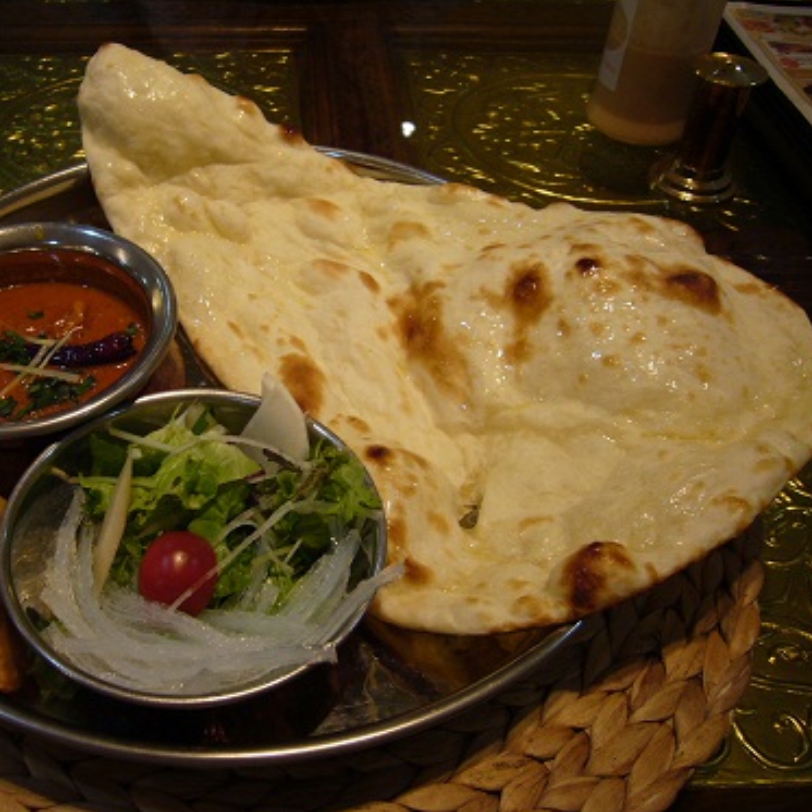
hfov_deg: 47.7
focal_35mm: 34
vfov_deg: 48.5
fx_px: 902
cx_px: 279
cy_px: 409
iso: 100
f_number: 2.8
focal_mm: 4.6
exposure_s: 1/15
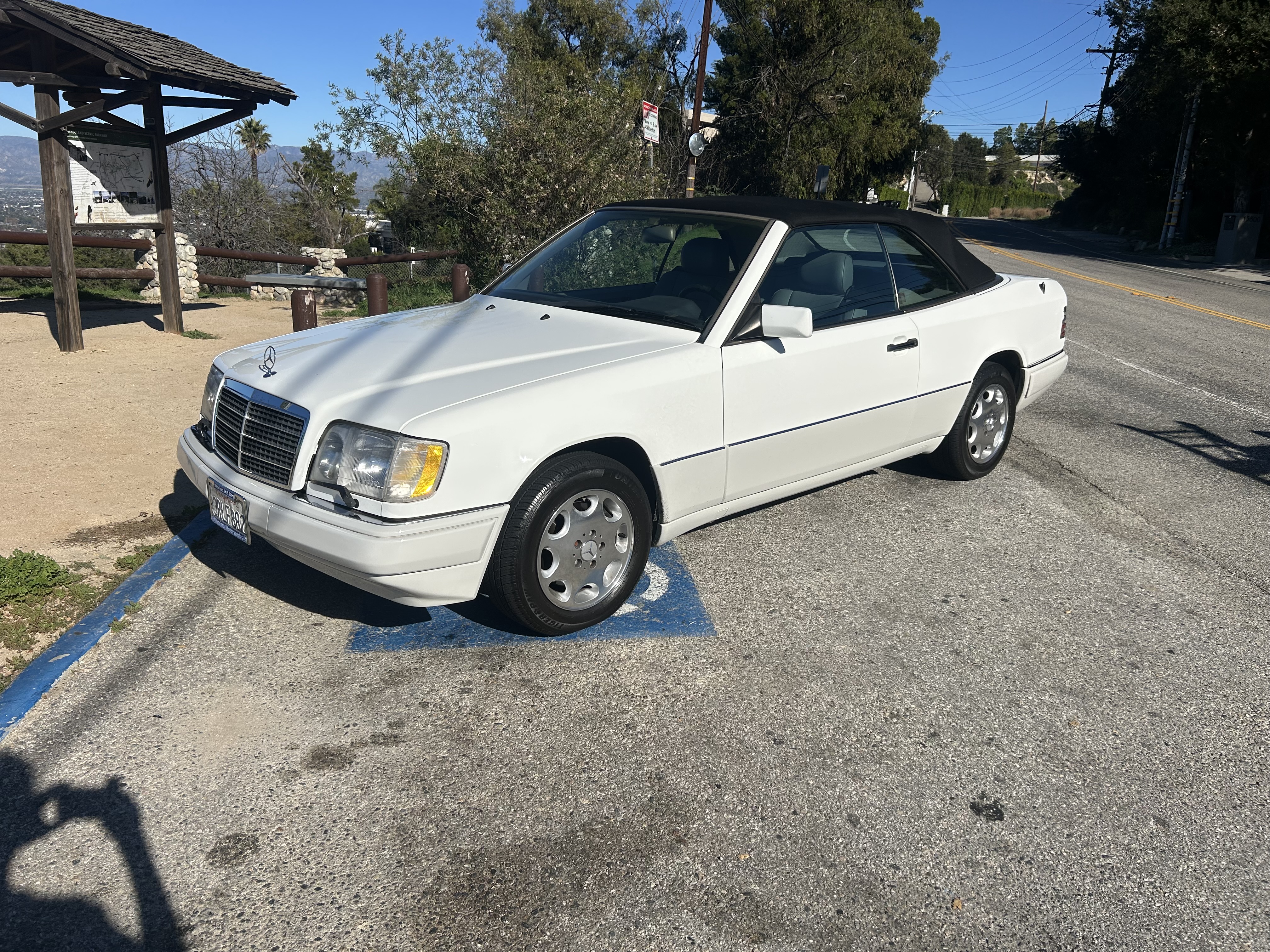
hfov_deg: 67.3
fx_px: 954
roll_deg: -2.4
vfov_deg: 53.1
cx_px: 635
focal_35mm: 26
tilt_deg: -17.1
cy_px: 476
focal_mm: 5.7
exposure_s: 1/9434
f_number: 1.5
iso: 50
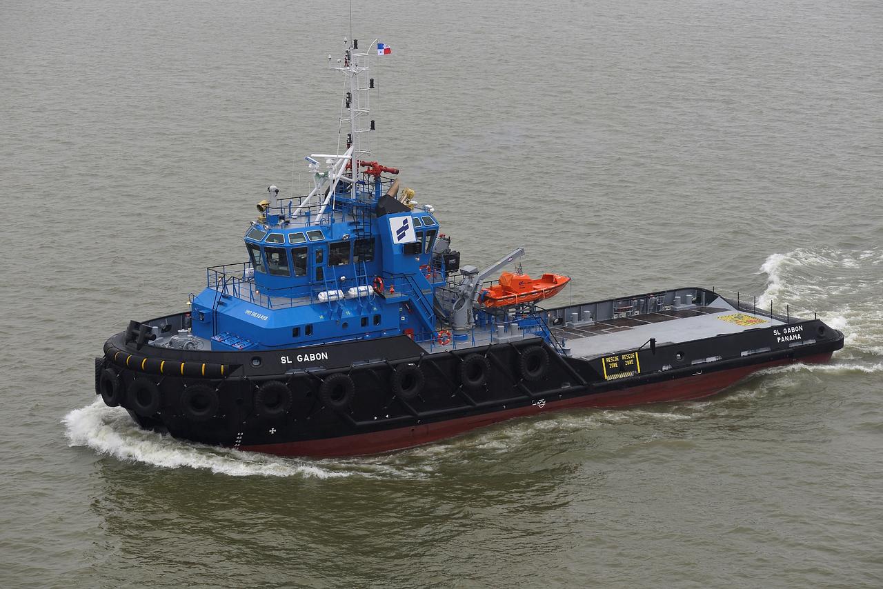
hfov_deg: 19.5
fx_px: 2576
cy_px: 294
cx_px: 442
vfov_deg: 13.0
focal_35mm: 105
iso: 200
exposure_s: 1/250
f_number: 8
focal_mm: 105
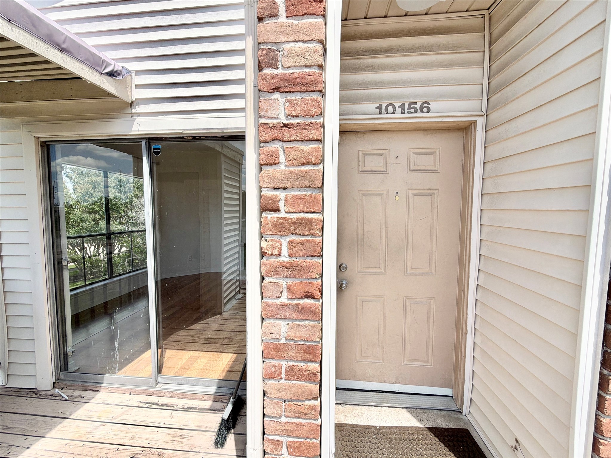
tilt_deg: -3.8
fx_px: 247
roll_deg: +0.3
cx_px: 306
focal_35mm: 14
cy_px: 229
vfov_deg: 85.7
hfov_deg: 102.1
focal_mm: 2.22
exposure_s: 1/770
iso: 25
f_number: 2.2
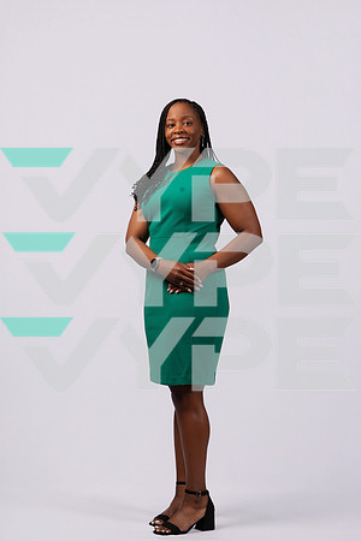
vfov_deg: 28.1
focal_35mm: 72
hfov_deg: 18.9
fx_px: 1083
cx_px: 180
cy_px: 270
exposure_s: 1/125
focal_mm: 72
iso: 160
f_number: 11
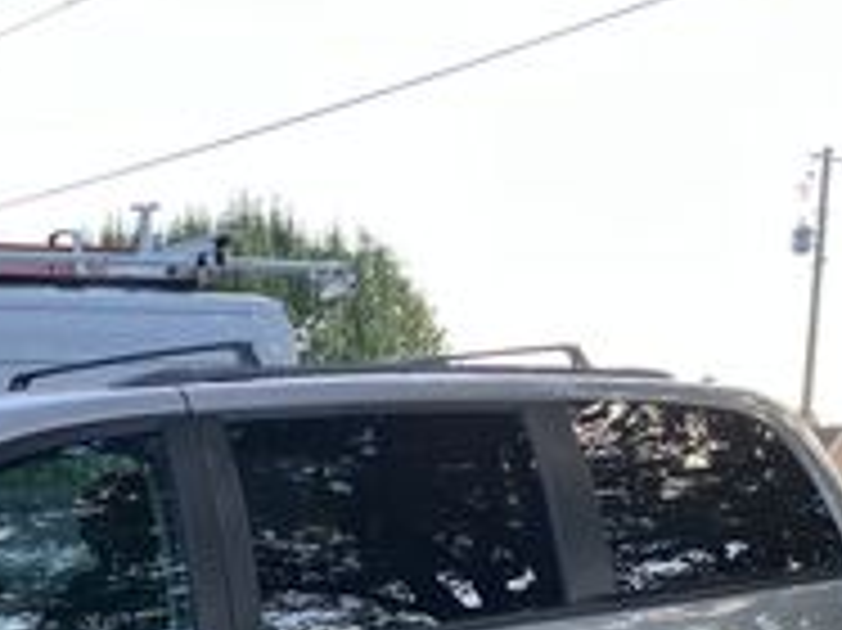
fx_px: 1750
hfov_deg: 25.2
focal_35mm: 72
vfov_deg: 19.2
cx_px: -72
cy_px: 774
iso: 25
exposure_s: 1/121
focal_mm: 3.99
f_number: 1.8
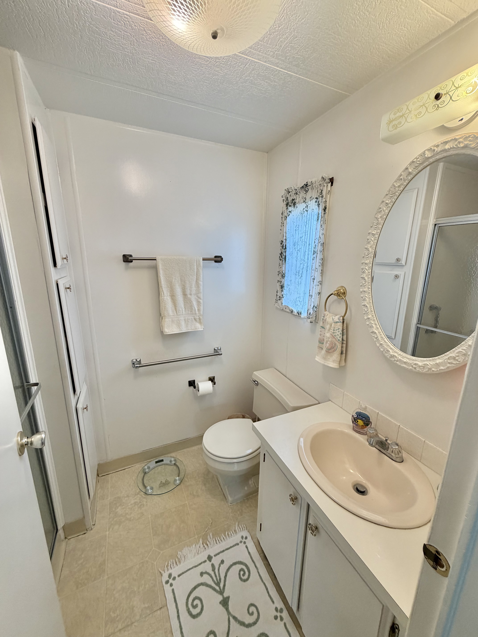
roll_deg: -0.2
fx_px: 258
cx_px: 239
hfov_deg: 85.7
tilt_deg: -12.8
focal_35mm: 14
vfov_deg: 102.1
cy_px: 318
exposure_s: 1/120
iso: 125
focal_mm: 2.22
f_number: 2.2
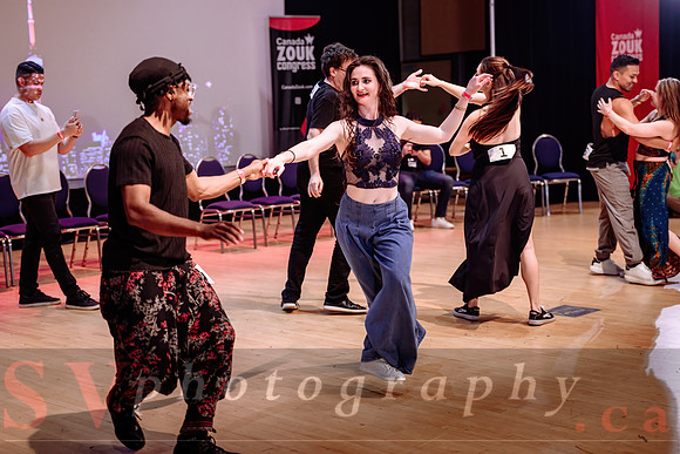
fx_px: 1086
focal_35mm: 57
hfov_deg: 34.7
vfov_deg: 23.6
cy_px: 188
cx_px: 281
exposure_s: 1/250
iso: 1250
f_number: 2
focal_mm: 49
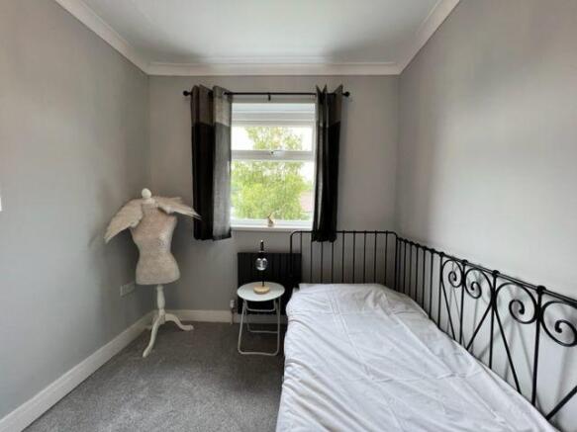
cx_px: 288
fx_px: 217
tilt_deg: -3.9
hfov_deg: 106.2
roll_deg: -1.6
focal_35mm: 13
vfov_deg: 89.9
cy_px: 216
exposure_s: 1/100
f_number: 1.8
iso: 50
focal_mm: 1.57
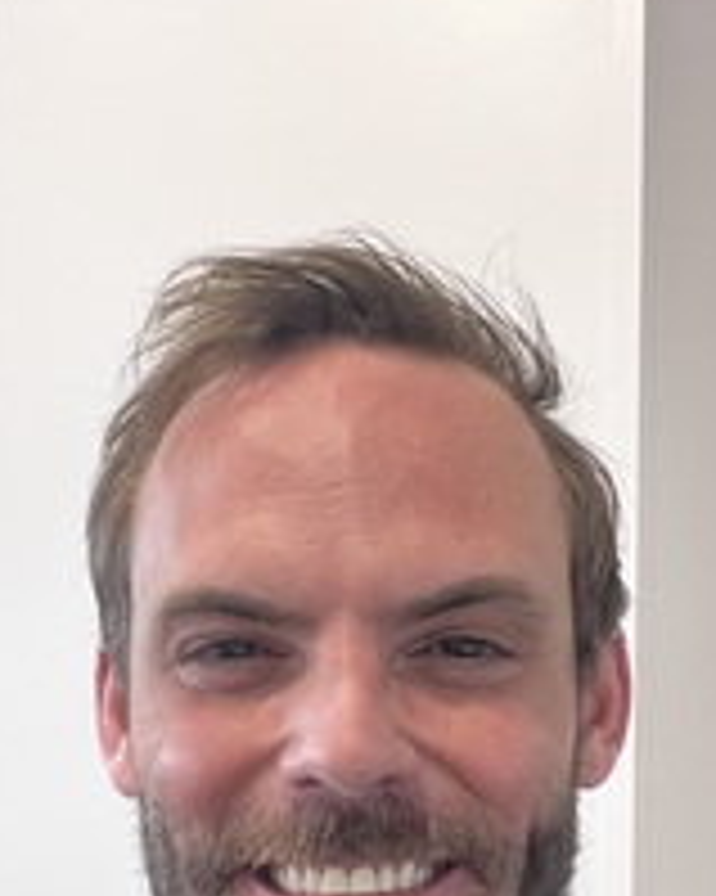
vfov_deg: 32.0
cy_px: 732
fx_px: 1511
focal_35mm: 57
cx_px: 347
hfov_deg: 26.7
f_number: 2.2
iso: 160
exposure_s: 1/50
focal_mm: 2.71
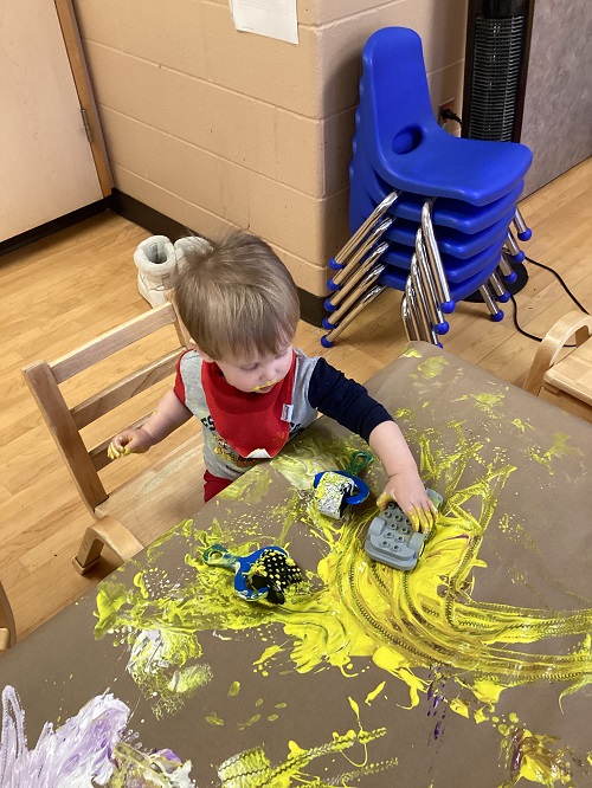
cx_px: 296
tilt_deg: -42.6
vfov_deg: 58.3
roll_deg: +4.0
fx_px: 706
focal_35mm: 31
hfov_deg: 45.5
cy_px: 394
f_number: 2.4
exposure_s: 1/60
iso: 200
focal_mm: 3.3
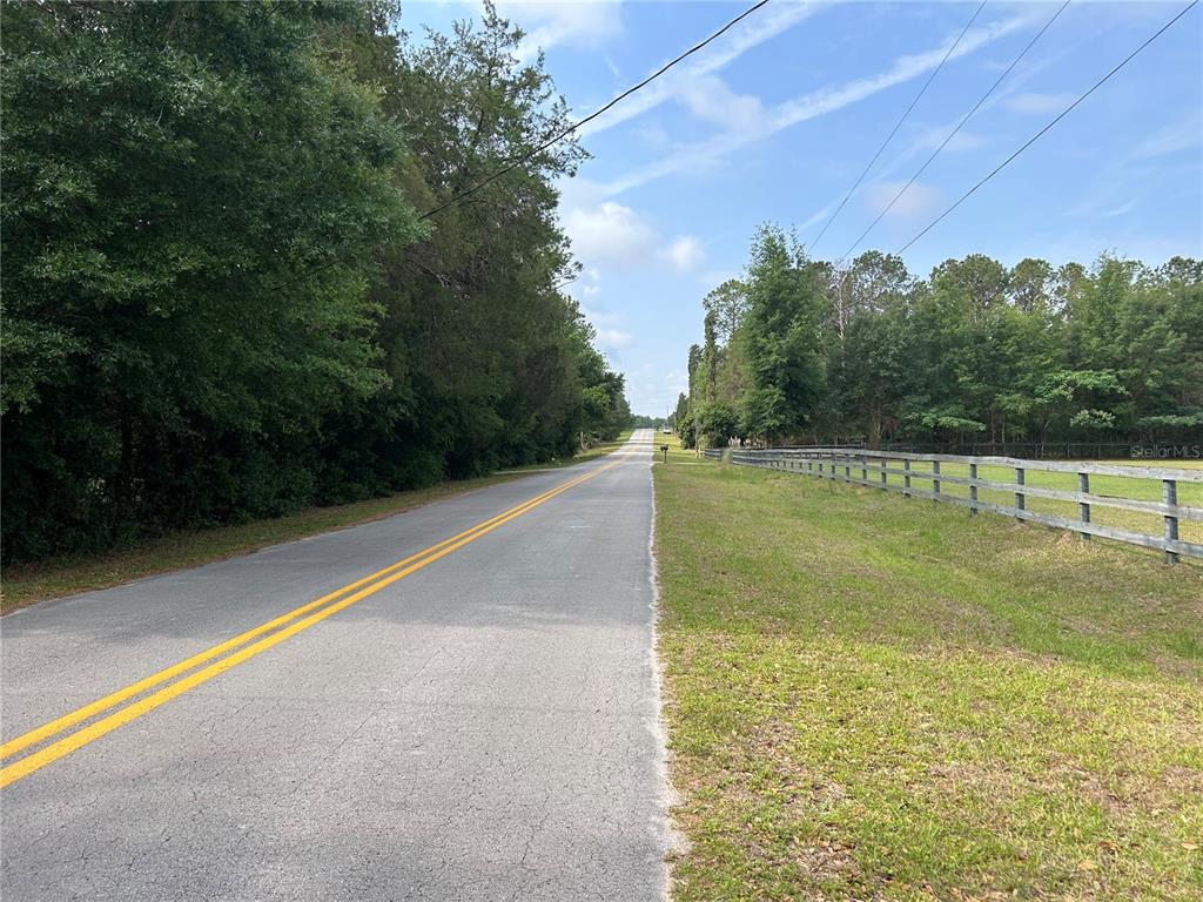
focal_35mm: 26
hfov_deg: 67.3
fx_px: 904
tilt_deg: +0.0
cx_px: 602
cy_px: 451
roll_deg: +1.3
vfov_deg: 53.1
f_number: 1.5
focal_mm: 5.7
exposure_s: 1/2404
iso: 50
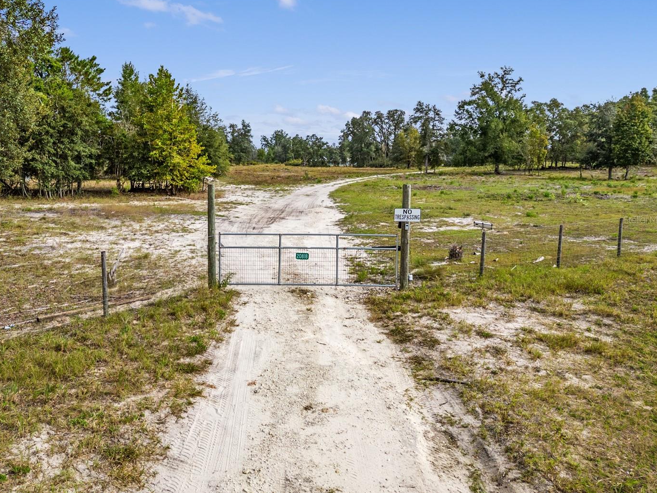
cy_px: 219
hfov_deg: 63.2
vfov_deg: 49.7
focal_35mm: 28
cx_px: 285
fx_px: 532
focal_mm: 6.72
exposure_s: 1/3200
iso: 130
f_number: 1.7
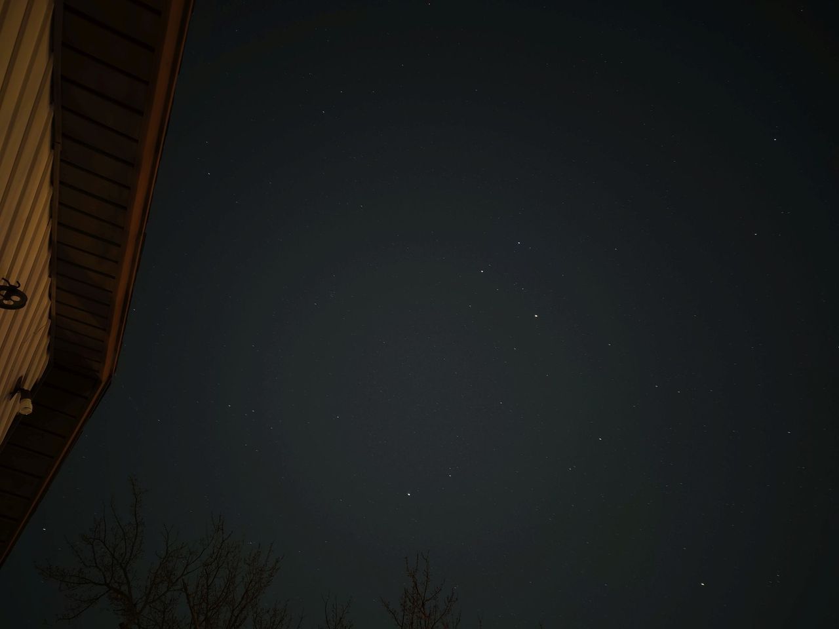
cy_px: 314
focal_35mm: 24
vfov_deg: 56.8
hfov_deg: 71.6
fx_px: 582
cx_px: 420
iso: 400
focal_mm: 5.56
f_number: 1.88
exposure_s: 32
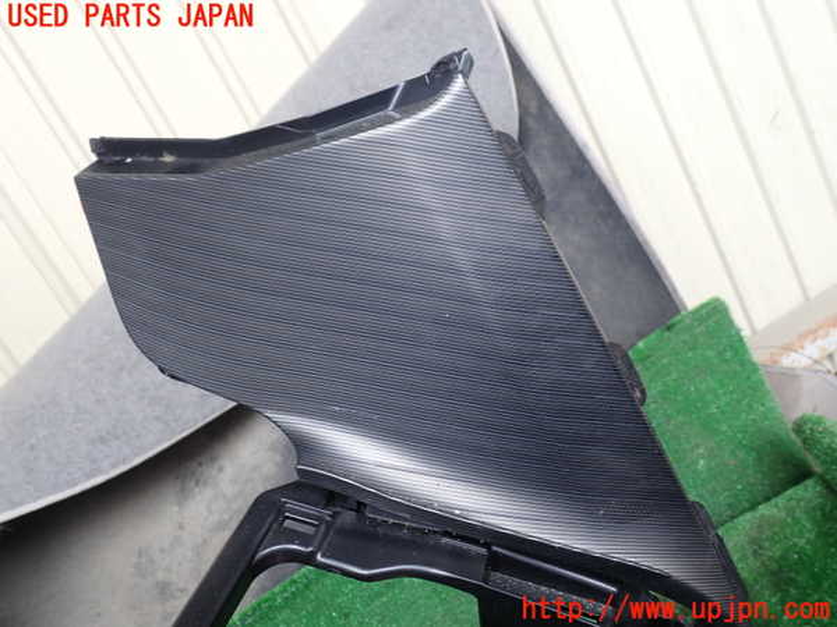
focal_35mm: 30
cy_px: 314
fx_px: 725
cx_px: 418
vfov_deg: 46.8
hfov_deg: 60.0
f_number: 3.2
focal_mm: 5.4
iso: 100
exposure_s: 1/60
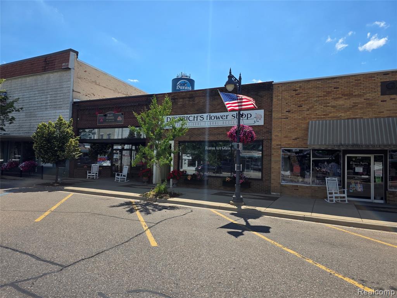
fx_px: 264
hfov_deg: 73.9
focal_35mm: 23
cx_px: 198
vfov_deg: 58.9
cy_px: 149
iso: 80
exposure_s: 1/6809
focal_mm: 6.3
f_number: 1.7
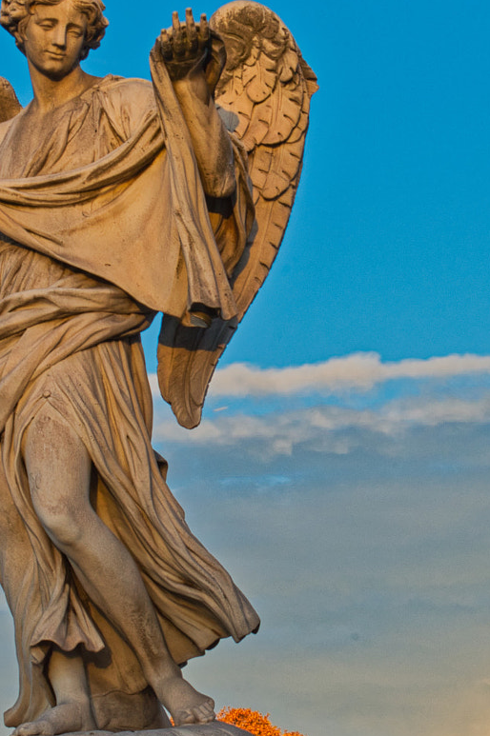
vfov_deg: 13.8
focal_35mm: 149
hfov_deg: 9.2
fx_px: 3047
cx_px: 369
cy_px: 451
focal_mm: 48
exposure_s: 1/15
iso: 200
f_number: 22
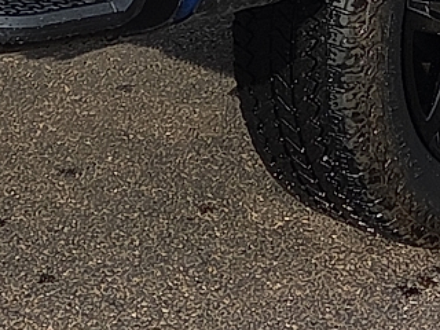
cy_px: -455
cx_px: 301
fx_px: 2224
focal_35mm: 175
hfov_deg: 11.3
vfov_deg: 7.9
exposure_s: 1/3333
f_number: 1.8
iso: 76
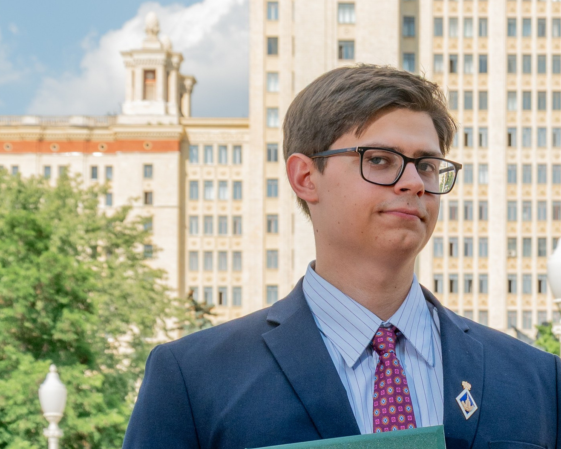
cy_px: 516
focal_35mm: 156
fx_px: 2590
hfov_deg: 12.2
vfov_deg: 9.8
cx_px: 534
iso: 100
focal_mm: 38
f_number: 8
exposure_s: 1/200
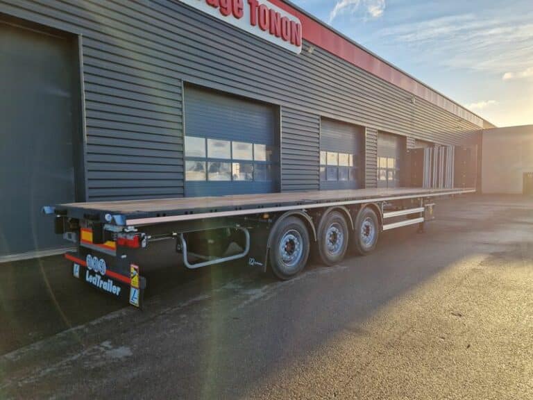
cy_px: 200
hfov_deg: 73.9
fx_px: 354
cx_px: 266
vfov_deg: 58.9
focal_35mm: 23
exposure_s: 1/488
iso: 50
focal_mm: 5.4
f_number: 1.8
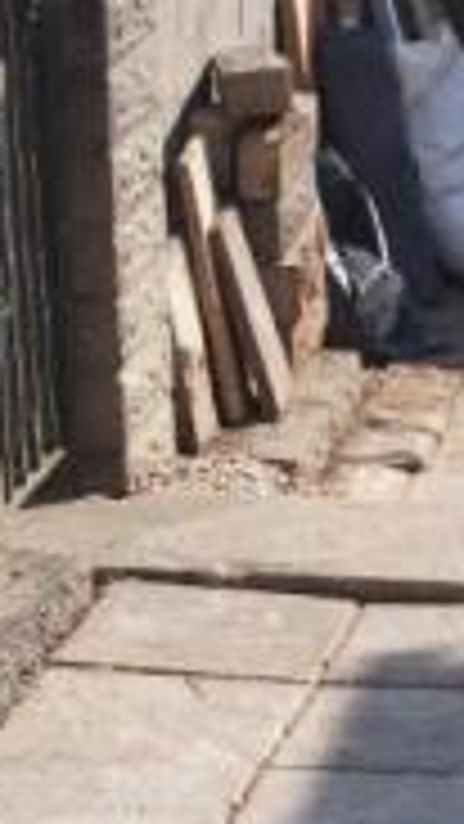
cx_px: 869
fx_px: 3695
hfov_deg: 7.0
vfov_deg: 12.6
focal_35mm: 169
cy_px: 768
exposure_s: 1/400
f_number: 4.5
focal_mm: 30
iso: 100
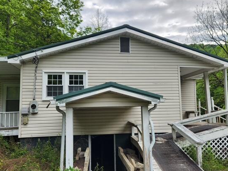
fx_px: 178
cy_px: 97
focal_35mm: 27
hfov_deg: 65.3
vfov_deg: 51.2
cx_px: 112
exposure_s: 1/670
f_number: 1.8
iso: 20
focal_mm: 5.4
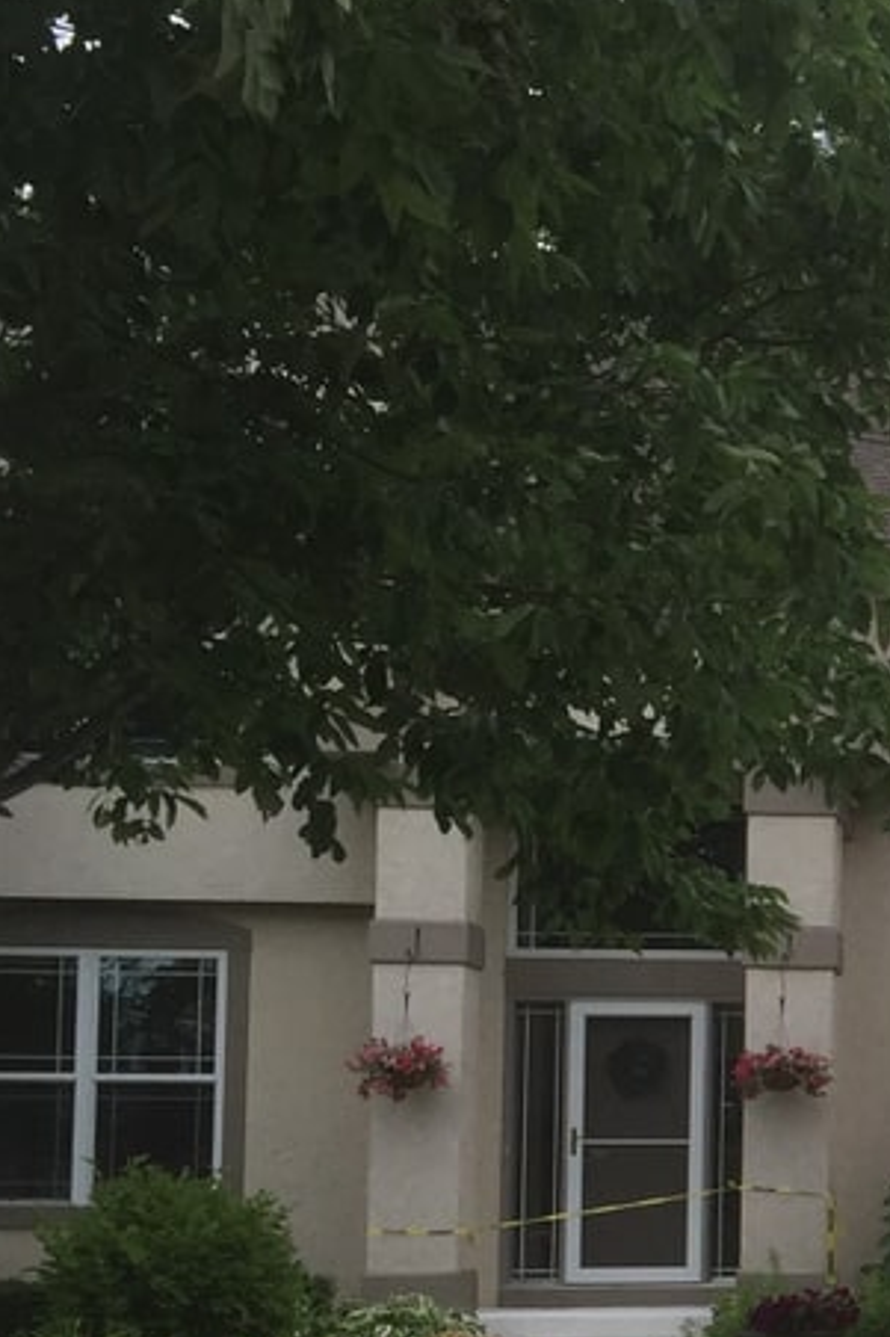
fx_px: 3303
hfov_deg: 13.4
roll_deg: -0.9
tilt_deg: +2.5
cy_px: 1059
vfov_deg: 22.6
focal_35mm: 89
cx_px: 1719
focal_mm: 4.15
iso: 32
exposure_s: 1/879
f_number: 2.2
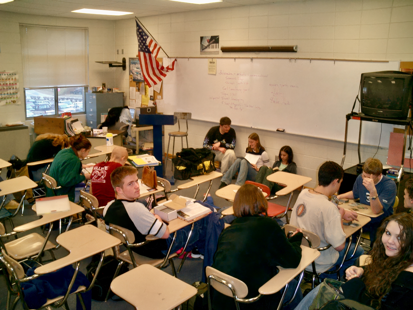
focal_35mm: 35
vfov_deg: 40.7
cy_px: 155
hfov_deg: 52.6
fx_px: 418
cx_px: 206
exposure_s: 1/40
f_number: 4.2
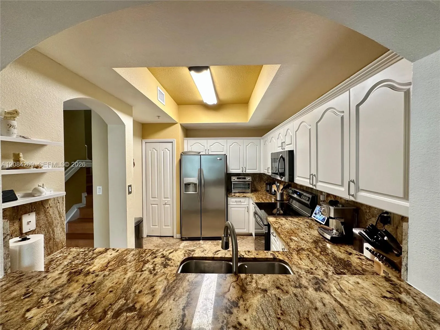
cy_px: 165
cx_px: 220
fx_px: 178
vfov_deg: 85.7
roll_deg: -0.5
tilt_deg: -1.8
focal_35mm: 14
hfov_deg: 102.1
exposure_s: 1/60
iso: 160
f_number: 2.2
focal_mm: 2.22
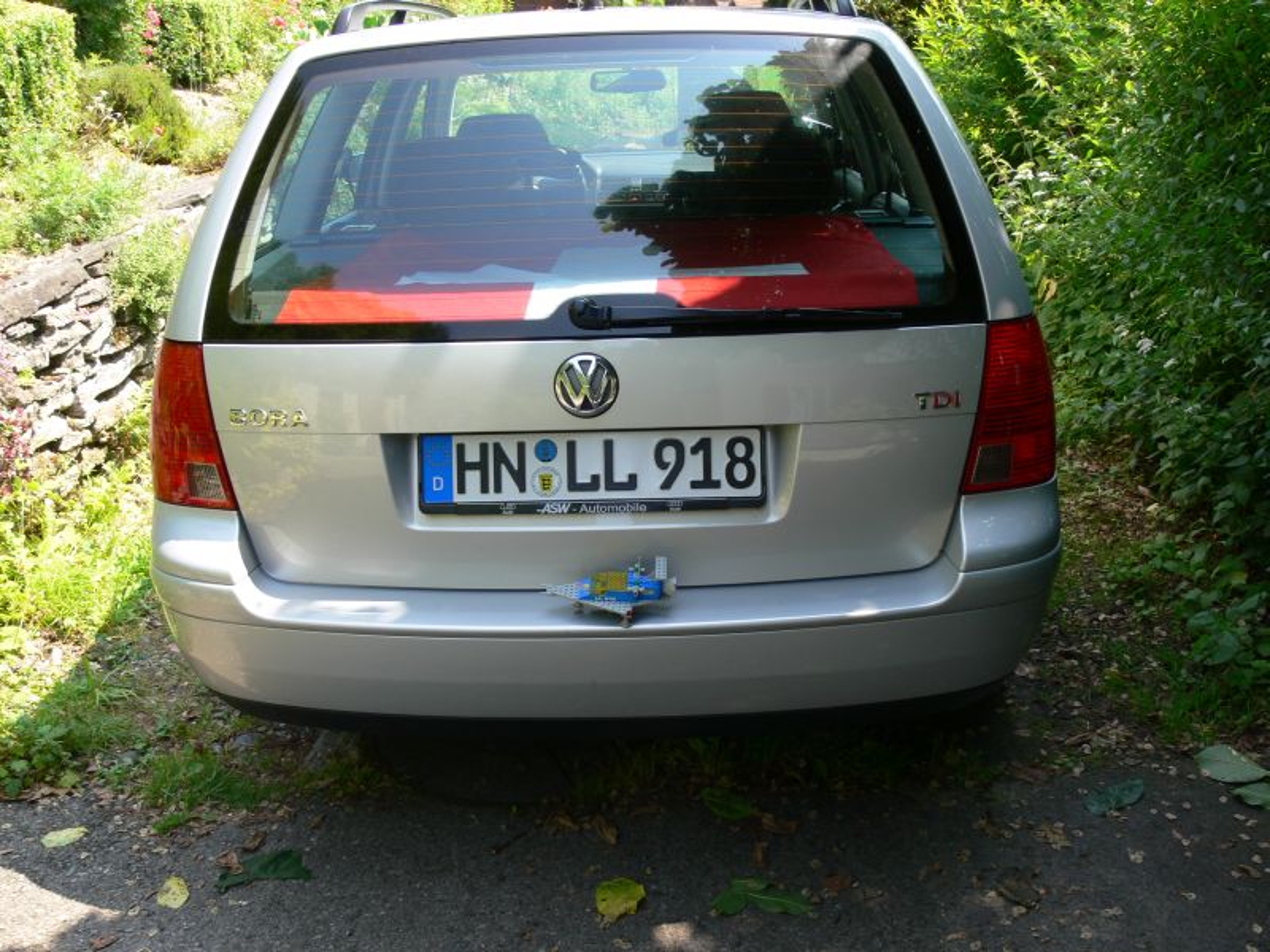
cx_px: 635
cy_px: 476
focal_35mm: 35
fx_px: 1284
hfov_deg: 52.6
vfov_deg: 40.7
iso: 80
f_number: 4
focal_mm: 7.4
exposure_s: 1/125
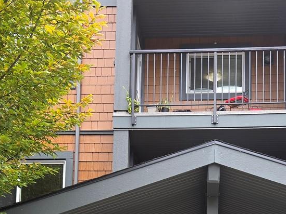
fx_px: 554
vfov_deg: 20.1
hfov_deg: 28.9
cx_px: 178
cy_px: 276
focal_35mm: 67
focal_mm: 5.4
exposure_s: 1/180
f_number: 1.8
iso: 64
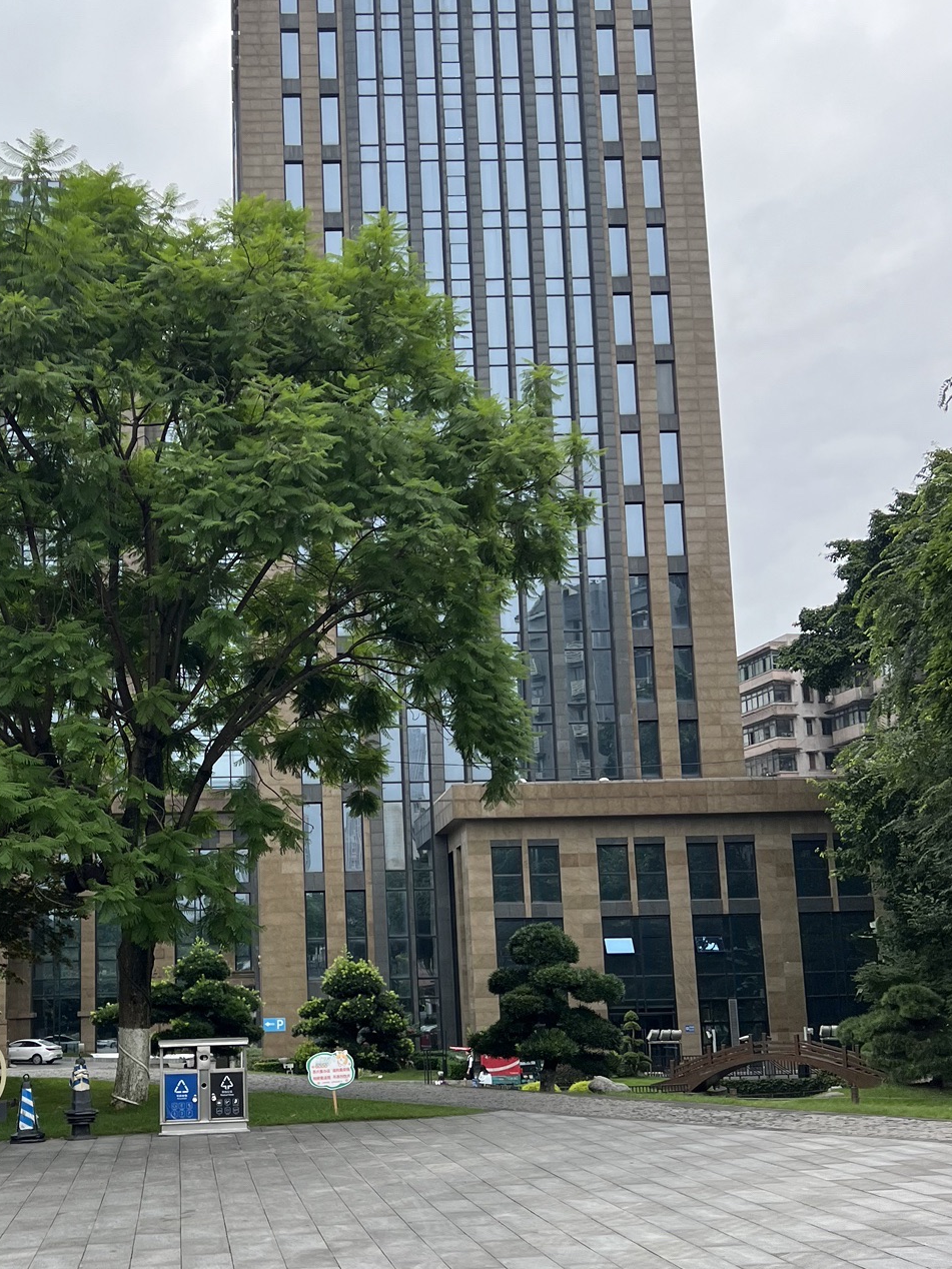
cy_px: 757
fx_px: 1503
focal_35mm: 41
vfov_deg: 45.5
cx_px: 273
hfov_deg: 34.6
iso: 50
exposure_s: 1/2841
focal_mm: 5.7
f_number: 1.5
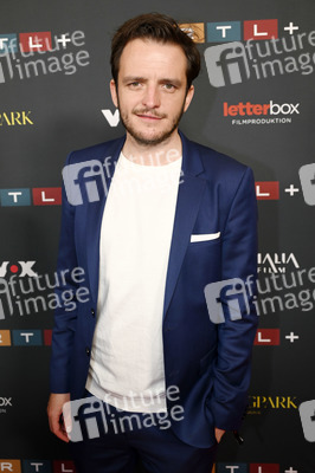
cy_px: 236
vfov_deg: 48.5
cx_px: 158
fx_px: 526
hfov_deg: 33.3
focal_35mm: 40
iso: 1250
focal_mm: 40
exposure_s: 1/160
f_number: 6.3
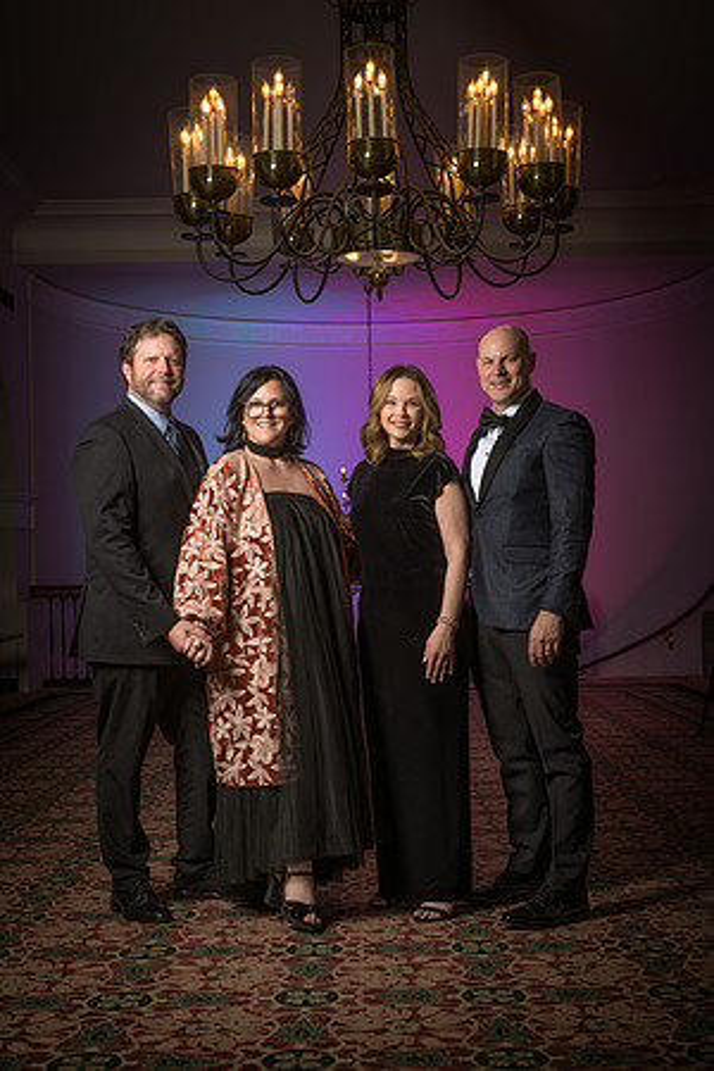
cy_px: 536
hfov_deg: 27.0
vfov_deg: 39.6
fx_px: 1487
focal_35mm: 50
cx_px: 357
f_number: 8
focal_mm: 50
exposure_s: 1/60
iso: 100
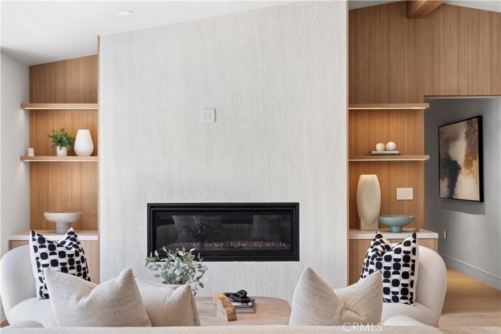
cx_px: 250
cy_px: 167
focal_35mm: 43
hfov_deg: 45.4
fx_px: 598
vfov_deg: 31.2
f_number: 6.4
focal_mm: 28.9
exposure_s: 1/17
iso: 250
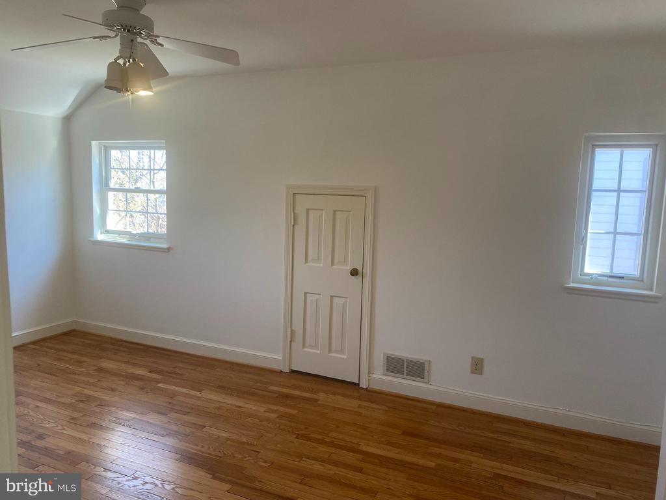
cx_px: 333
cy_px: 250
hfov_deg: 67.3
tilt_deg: -6.9
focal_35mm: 26
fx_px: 500
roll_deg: -1.0
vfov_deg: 53.1
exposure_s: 1/60
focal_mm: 4.25
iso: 64
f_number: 1.8
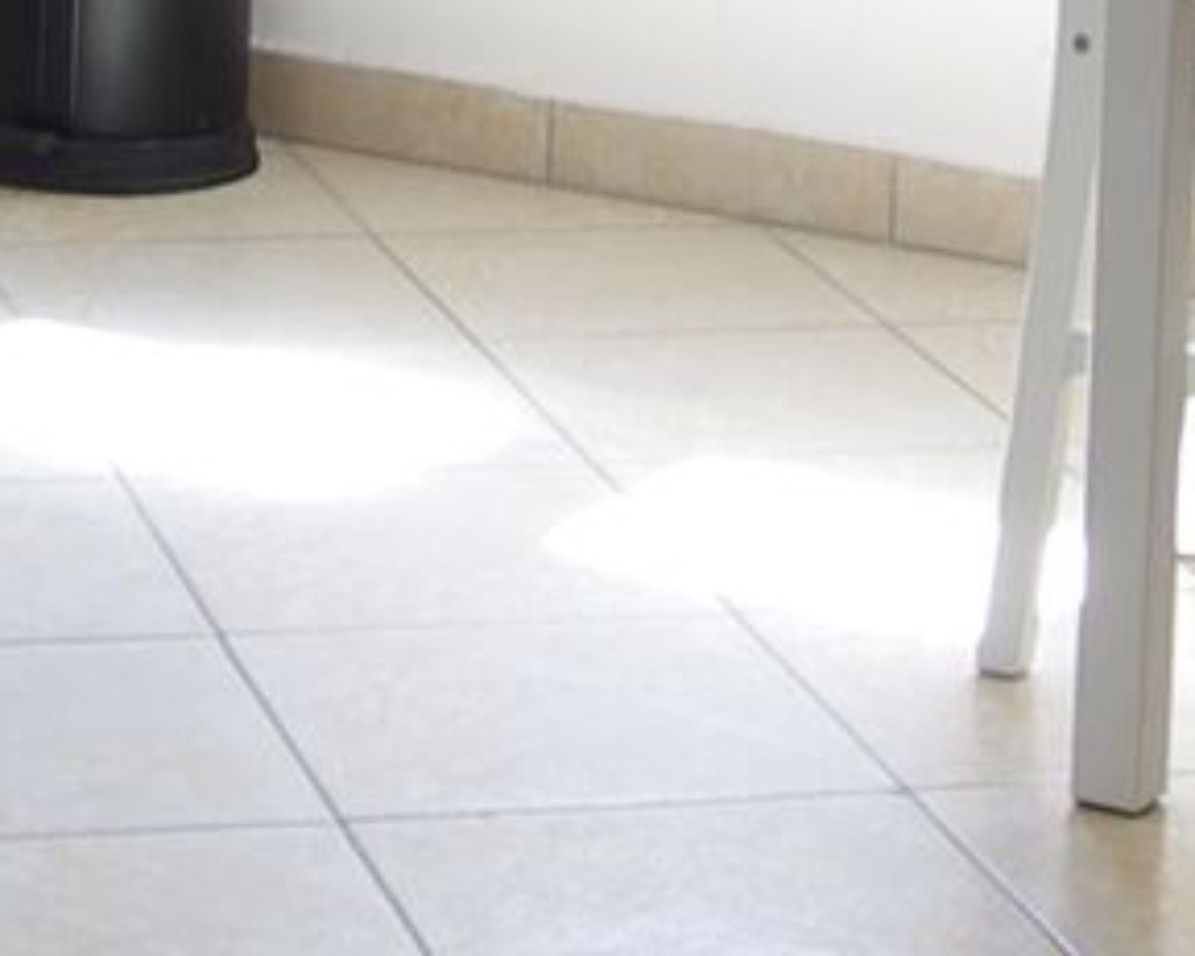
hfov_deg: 14.2
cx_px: 616
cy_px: -933
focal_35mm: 136
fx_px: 4808
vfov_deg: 10.5
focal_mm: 10
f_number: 3.5
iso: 100
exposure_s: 1/25
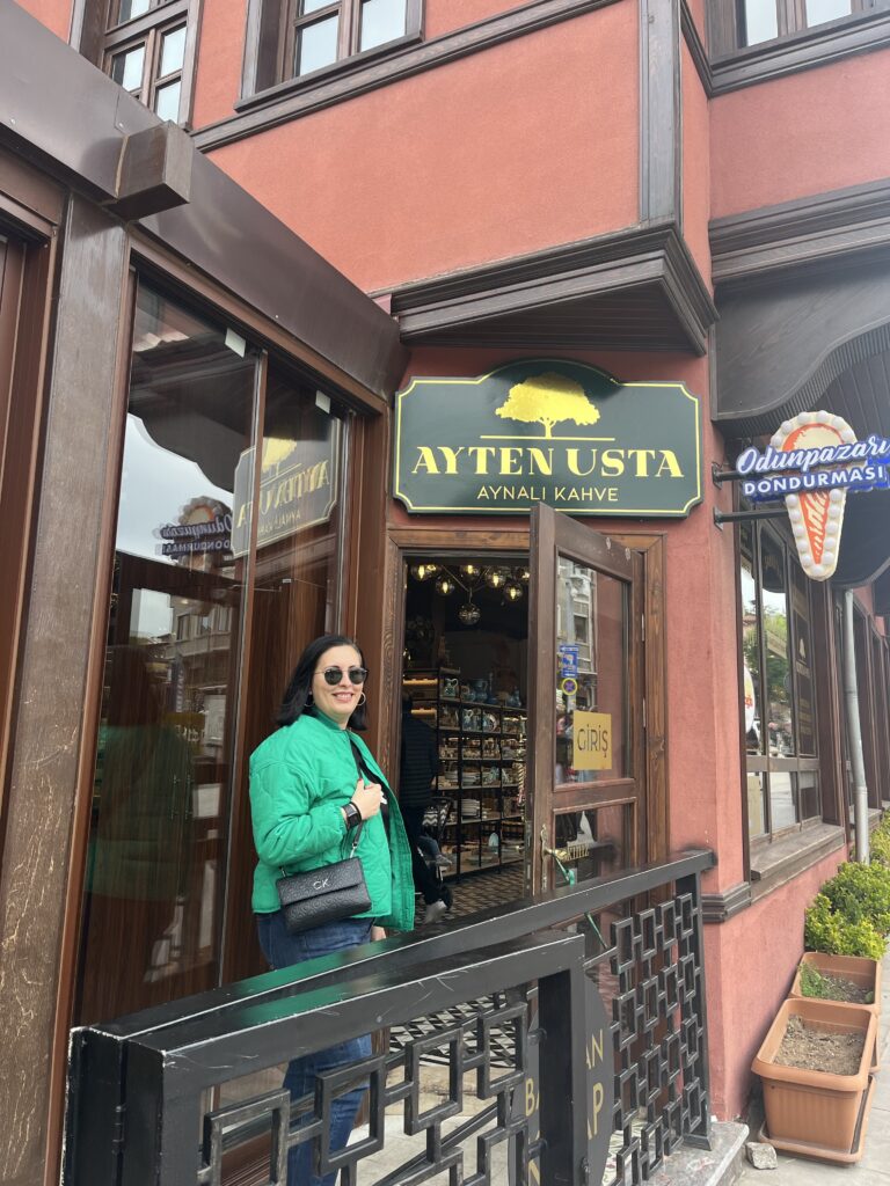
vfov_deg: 67.3
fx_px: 891
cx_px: 445
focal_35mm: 26
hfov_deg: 53.1
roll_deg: -1.5
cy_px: 593
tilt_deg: +9.3
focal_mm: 5.1
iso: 50
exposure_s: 1/580
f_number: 1.6
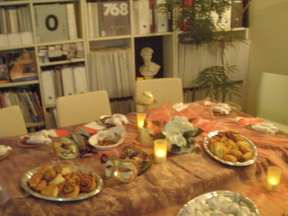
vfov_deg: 37.7
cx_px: 144
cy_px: 108
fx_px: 316
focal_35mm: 38
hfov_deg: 49.0
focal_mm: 6.7
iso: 400
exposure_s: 1/4
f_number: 3.5
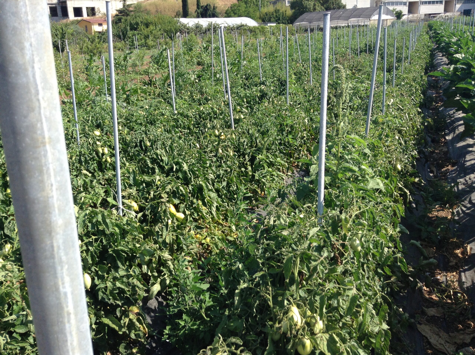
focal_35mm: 33
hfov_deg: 55.4
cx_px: 238
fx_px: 452
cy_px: 178
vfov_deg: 42.8
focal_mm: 3.3
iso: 25
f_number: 2.4
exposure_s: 1/752
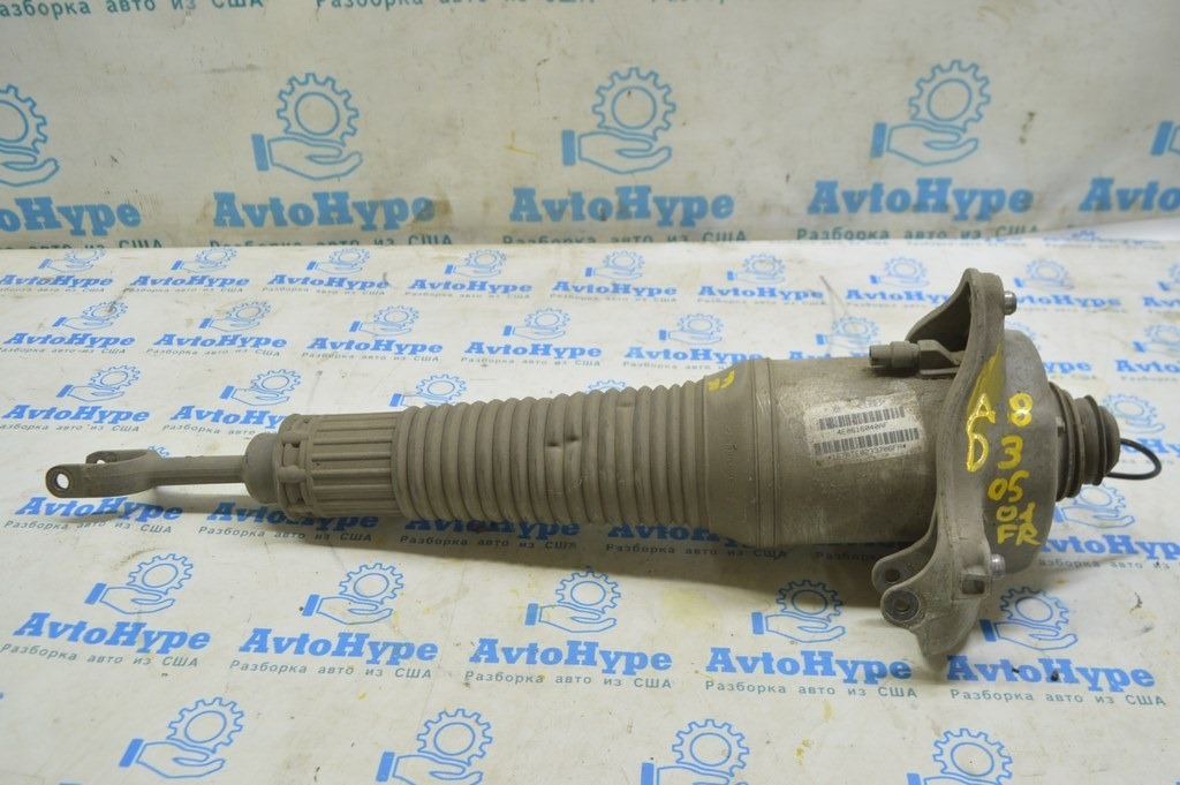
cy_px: 392
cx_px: 590
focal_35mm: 33
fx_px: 1081
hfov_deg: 57.3
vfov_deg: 39.9
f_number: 5.6
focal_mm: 22
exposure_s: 1/20
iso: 400
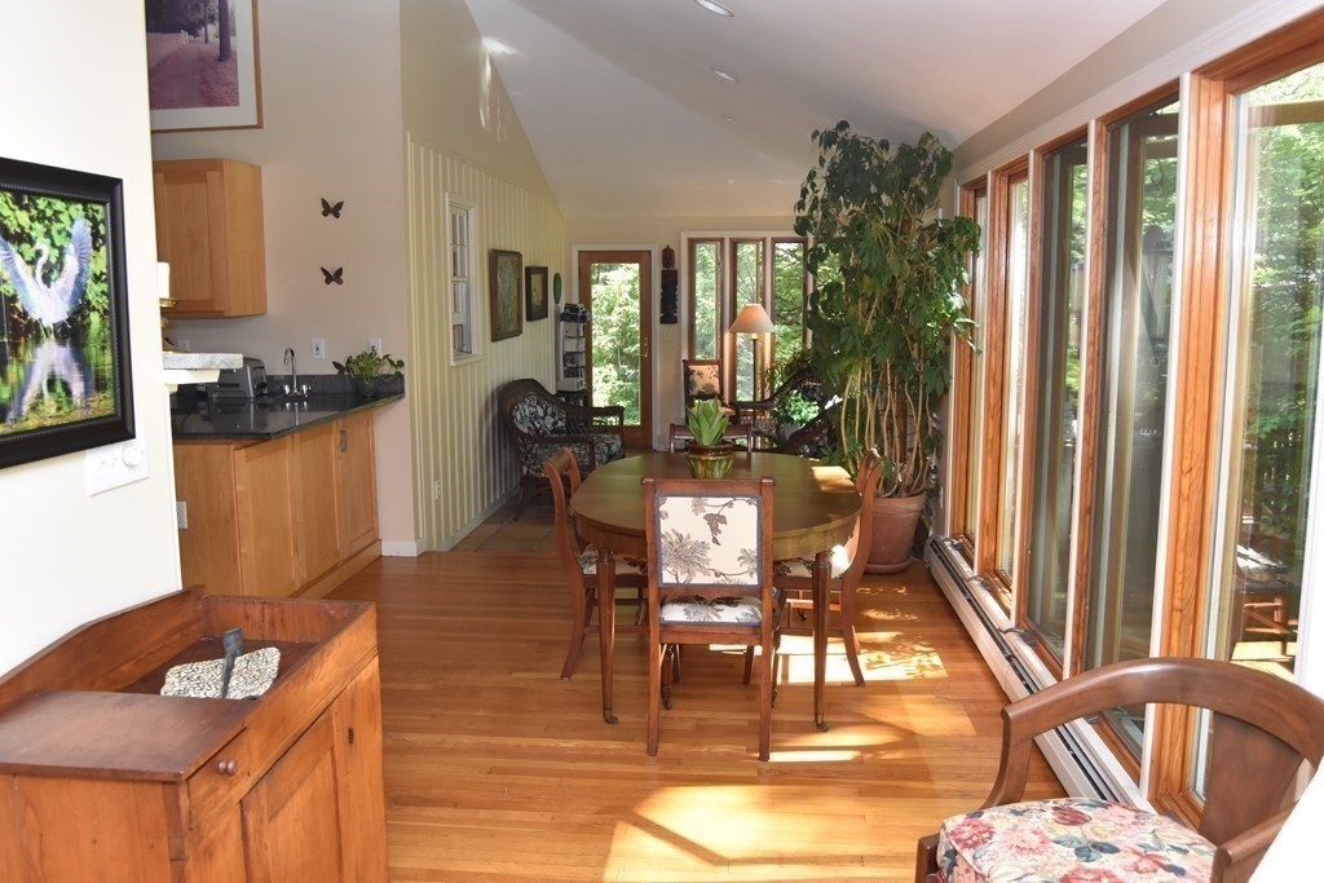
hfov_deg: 67.4
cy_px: 442
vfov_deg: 47.9
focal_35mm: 27
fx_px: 993
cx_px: 662
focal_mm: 18
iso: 800
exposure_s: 1/100
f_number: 5
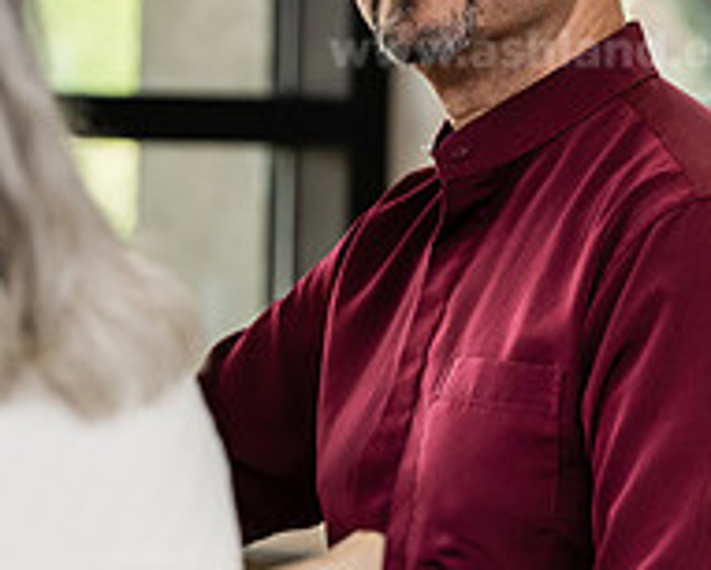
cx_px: 160
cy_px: 129
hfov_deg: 8.8
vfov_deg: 7.1
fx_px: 4611
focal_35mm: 219
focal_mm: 77
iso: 640
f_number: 3.2
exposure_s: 1/200
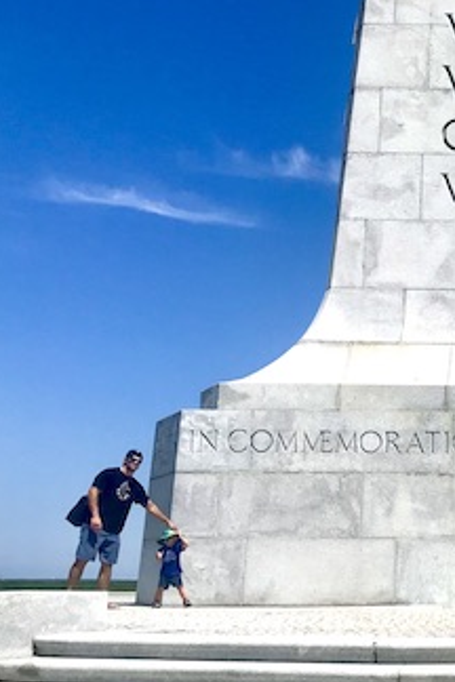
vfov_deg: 36.5
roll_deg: -0.8
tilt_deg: +6.8
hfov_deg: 22.9
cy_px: 453
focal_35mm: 54
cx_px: 552
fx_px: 1024
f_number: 1.8
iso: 20
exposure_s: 1/5988
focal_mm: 3.99
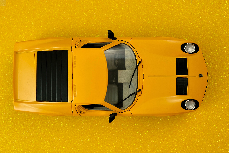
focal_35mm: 53
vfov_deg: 25.5
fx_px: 337
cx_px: 114
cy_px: 76
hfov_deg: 37.5
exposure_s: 1/100
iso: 160
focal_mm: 35
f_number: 4
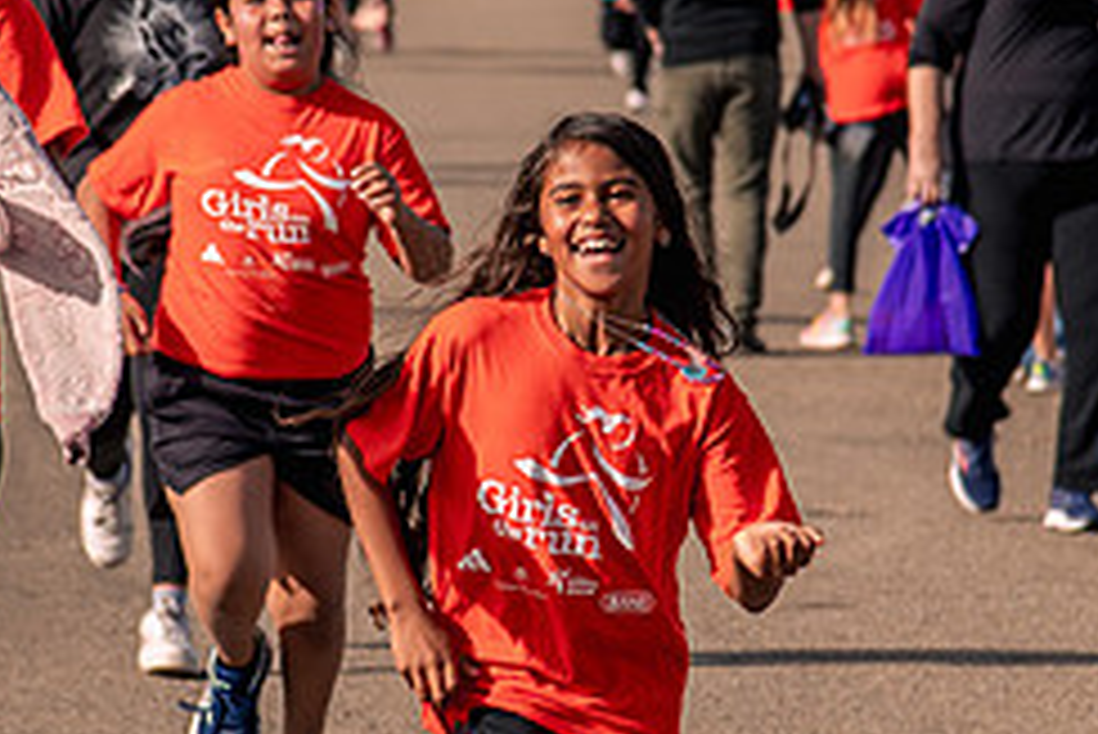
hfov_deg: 5.1
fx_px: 12237
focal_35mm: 401
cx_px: 528
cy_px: 351
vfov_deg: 3.4
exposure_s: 1/800
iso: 200
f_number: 5
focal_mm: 120
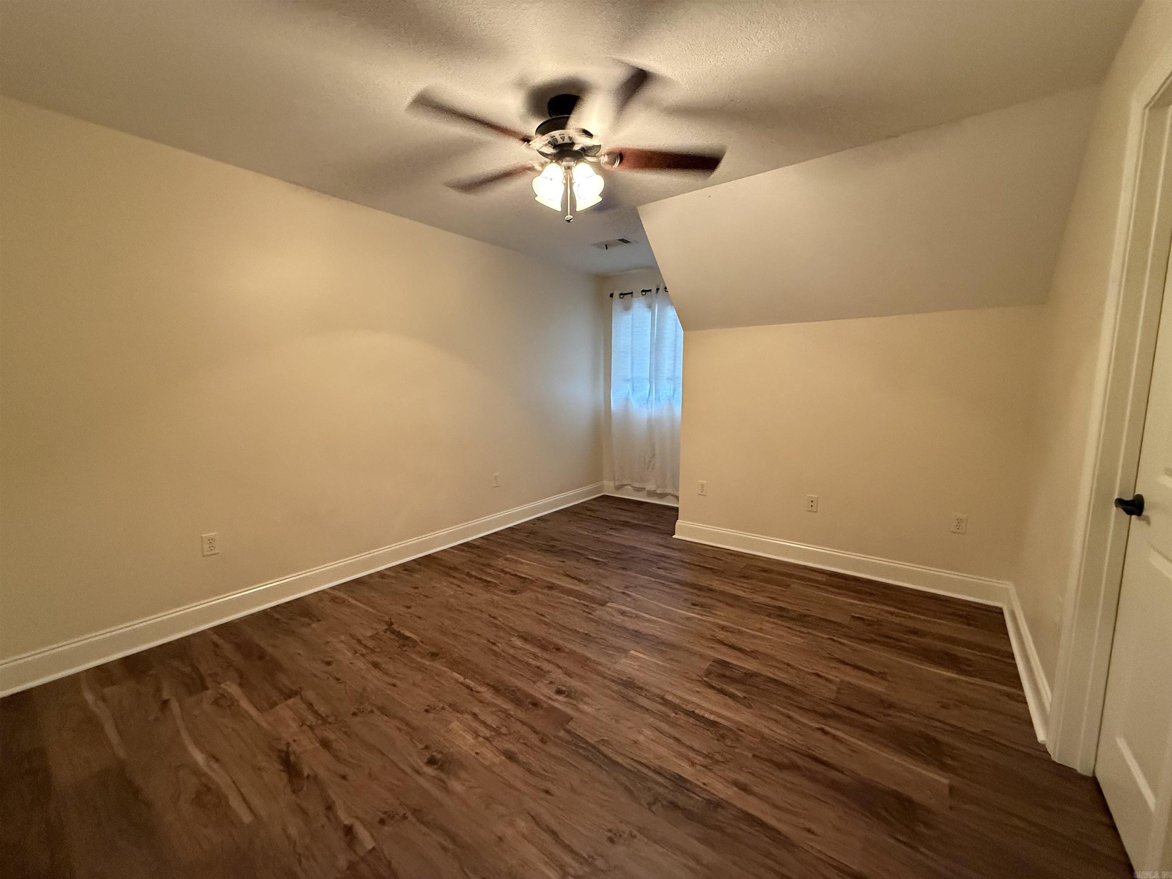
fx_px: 474
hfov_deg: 102.1
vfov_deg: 85.7
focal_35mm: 14
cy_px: 440
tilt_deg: -6.4
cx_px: 586
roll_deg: +0.1
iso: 800
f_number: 2.2
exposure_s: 1/60
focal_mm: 2.22
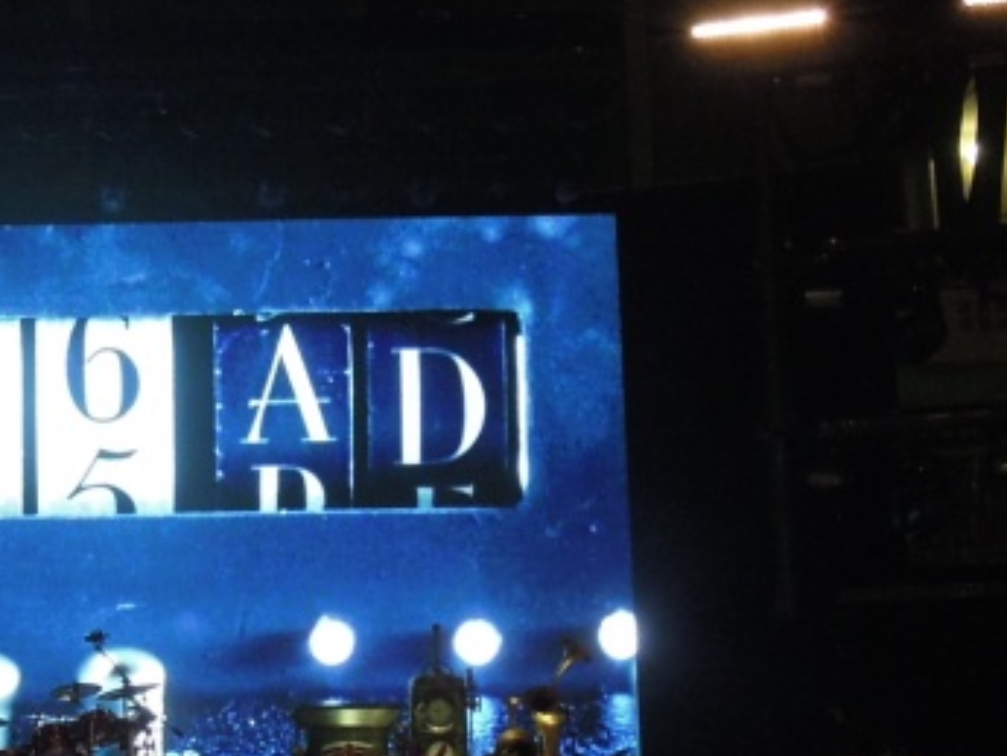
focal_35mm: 92
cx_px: 41
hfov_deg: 20.7
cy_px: 444
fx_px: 2677
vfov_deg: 16.1
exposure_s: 1/13
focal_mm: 5.5
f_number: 3
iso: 400
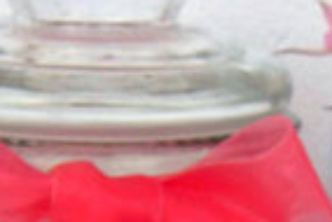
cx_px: 496
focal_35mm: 275
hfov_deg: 7.4
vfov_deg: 4.8
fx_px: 2539
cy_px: 587
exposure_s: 1/125
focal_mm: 8.3
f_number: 3.4
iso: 100
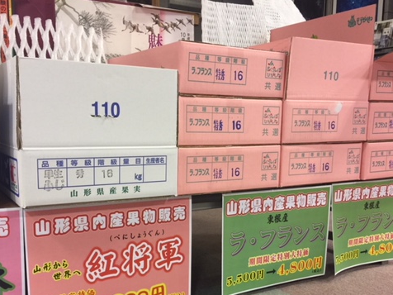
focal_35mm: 39
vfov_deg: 36.5
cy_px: 193
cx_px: 182
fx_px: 443
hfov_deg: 47.8
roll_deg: -1.5
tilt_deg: -8.8
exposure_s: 1/15
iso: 64
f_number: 2.2
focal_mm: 4.15
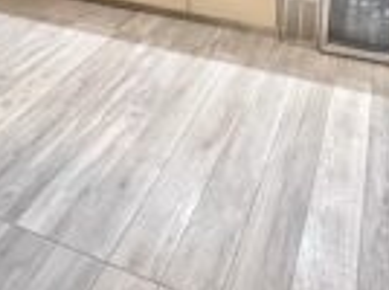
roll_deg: -0.7
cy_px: -75
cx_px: 253
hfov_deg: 51.9
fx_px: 393
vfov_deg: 32.1
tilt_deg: -18.3
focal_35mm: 35
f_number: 1.8
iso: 800
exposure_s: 1/40
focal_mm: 1.57
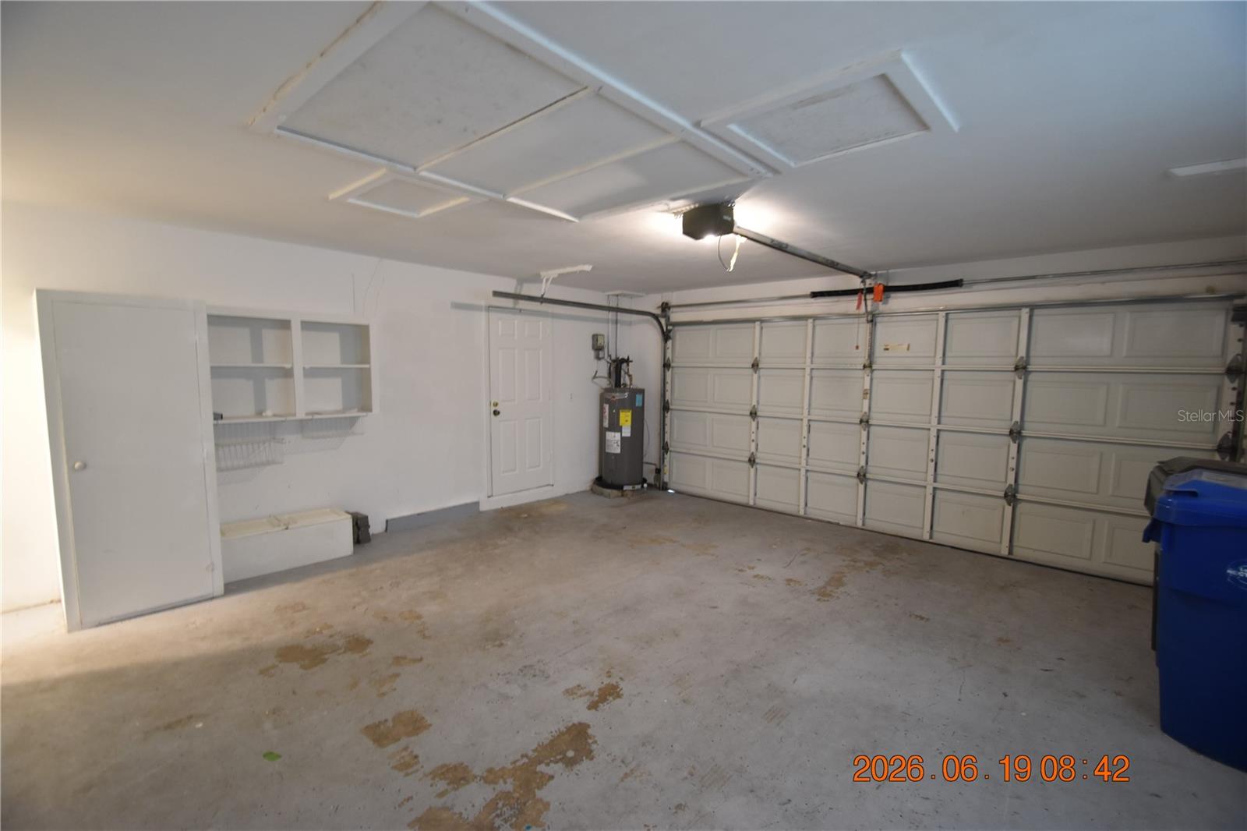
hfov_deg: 100.4
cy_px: 416
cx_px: 624
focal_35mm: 15
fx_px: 519
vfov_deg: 77.3
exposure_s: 1/10
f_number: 3.5
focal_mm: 10
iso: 800
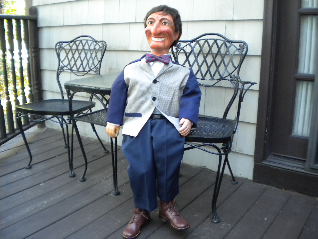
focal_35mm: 35
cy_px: 120
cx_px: 159
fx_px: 322
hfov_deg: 52.6
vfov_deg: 40.7
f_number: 3.1
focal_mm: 6.3
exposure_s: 1/63
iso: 400
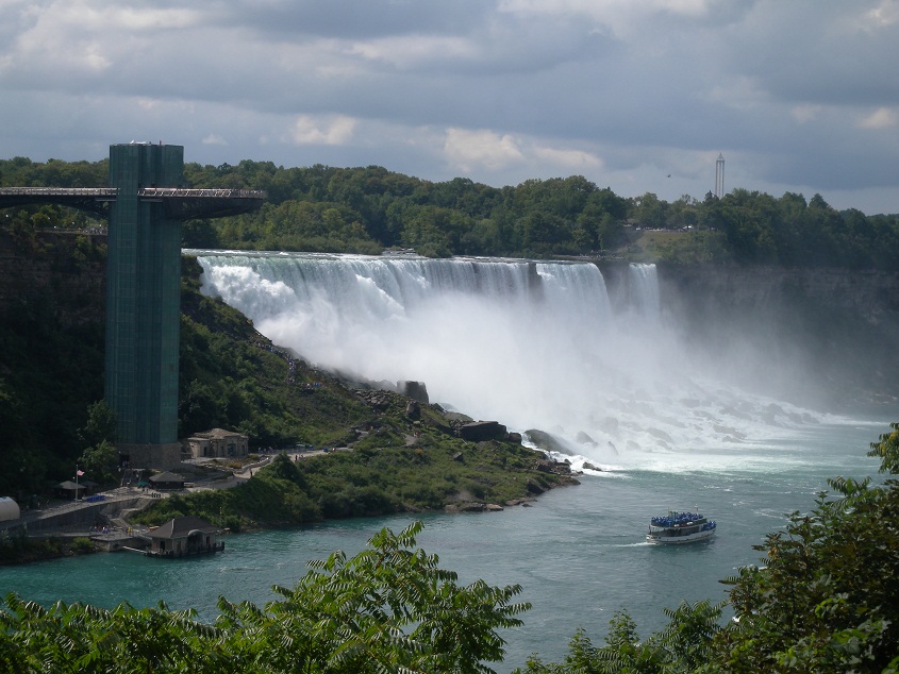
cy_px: 337
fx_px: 2208
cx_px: 450
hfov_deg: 23.0
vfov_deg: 17.4
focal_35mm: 85
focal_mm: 18.3
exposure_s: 1/373
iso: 64
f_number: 6.6
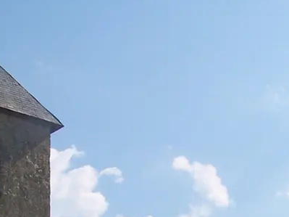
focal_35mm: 122
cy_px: 295
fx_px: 1018
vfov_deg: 11.8
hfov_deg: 16.1
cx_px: 203
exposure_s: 1/750
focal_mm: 6.3
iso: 80
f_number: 5.6
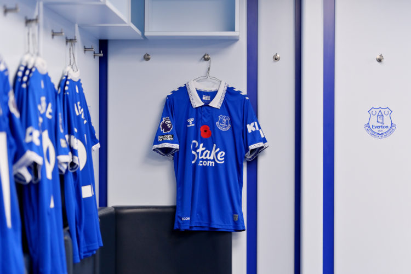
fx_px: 936
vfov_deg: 16.7
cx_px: 206
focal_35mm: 82
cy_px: 137
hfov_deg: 24.8
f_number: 2.8
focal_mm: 82
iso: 1250
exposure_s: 1/400
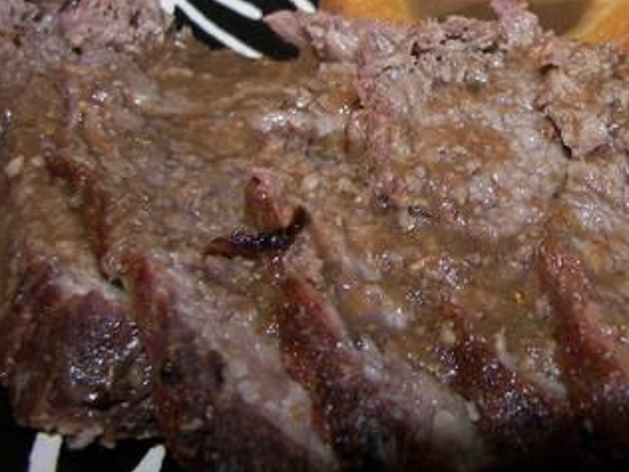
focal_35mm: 70
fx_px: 1272
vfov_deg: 20.6
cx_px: 555
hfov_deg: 26.9
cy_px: 63
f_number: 2.8
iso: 64
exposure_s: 1/30
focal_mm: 6
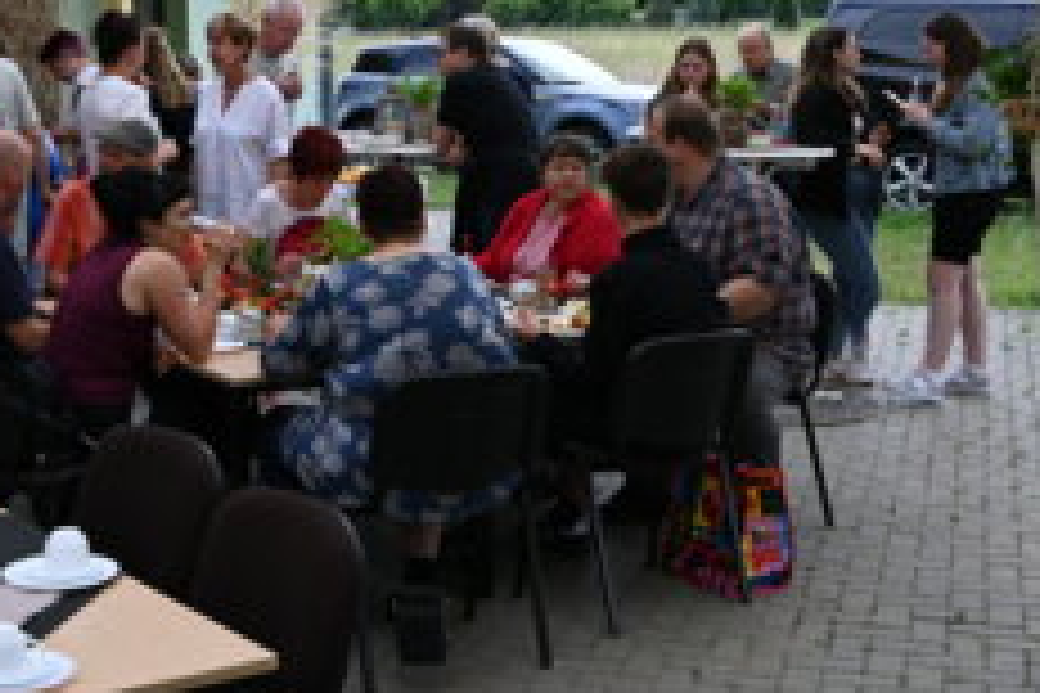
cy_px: 155
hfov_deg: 30.8
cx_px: 338
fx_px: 1874
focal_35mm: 65
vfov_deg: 20.8
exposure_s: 1/250
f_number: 5.6
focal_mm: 25
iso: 140
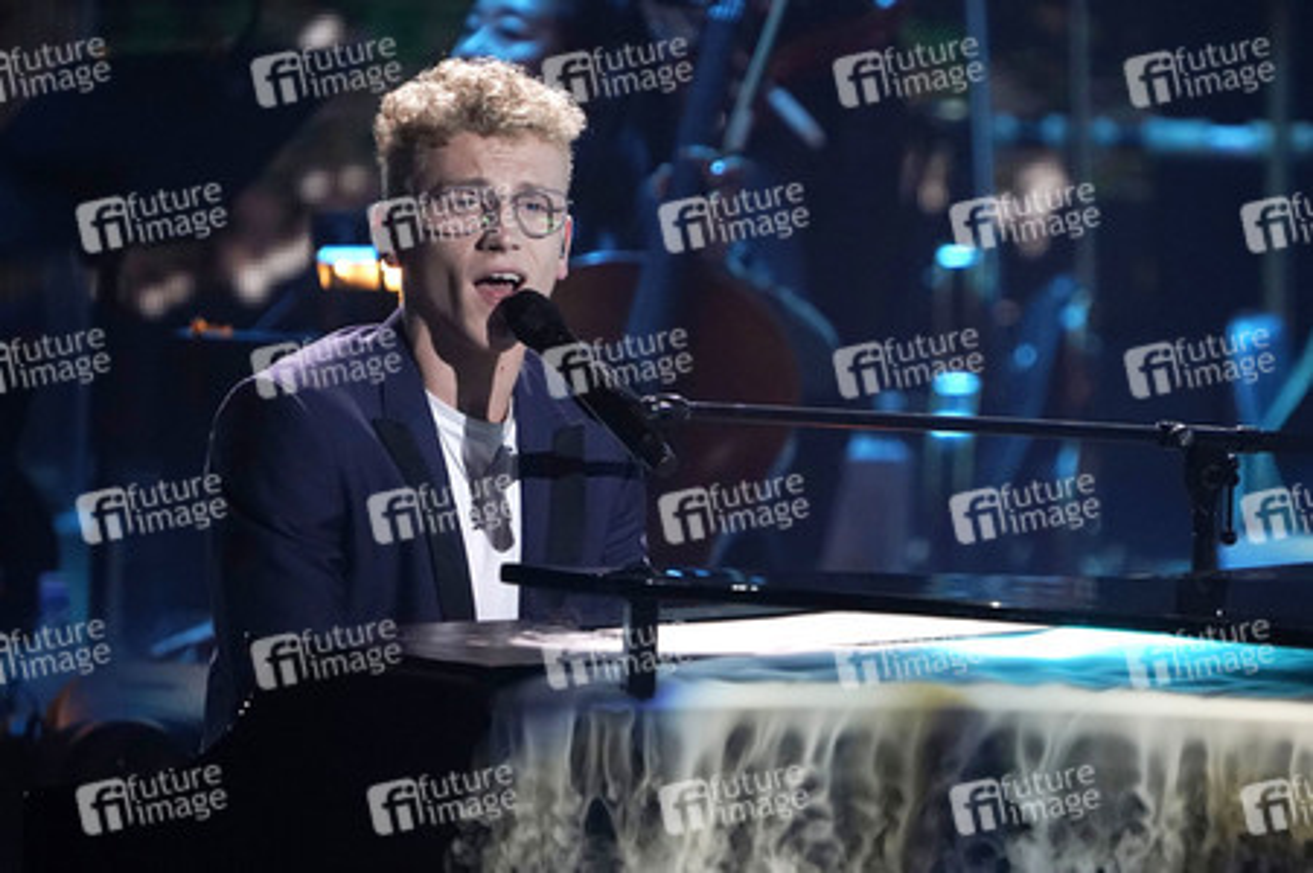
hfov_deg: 3.4
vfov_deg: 2.3
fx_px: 21867
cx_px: 656
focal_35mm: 600
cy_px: 436
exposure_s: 1/160
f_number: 6.3
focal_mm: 600
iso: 5000
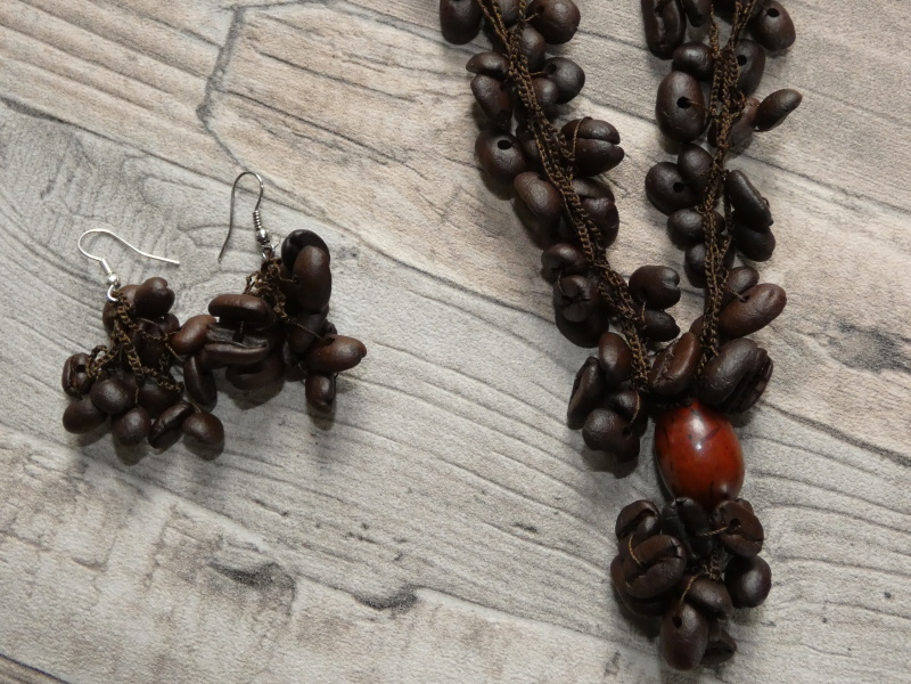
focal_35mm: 35
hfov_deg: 52.6
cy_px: 342
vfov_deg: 40.7
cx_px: 456
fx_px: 921
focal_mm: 6.2
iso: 500
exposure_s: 1/60
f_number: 3.4
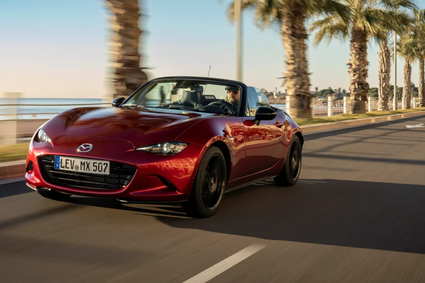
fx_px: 637
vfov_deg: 24.8
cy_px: 71
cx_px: 235
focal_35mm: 54
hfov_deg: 36.8
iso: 50
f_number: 9
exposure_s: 1/25
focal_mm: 34
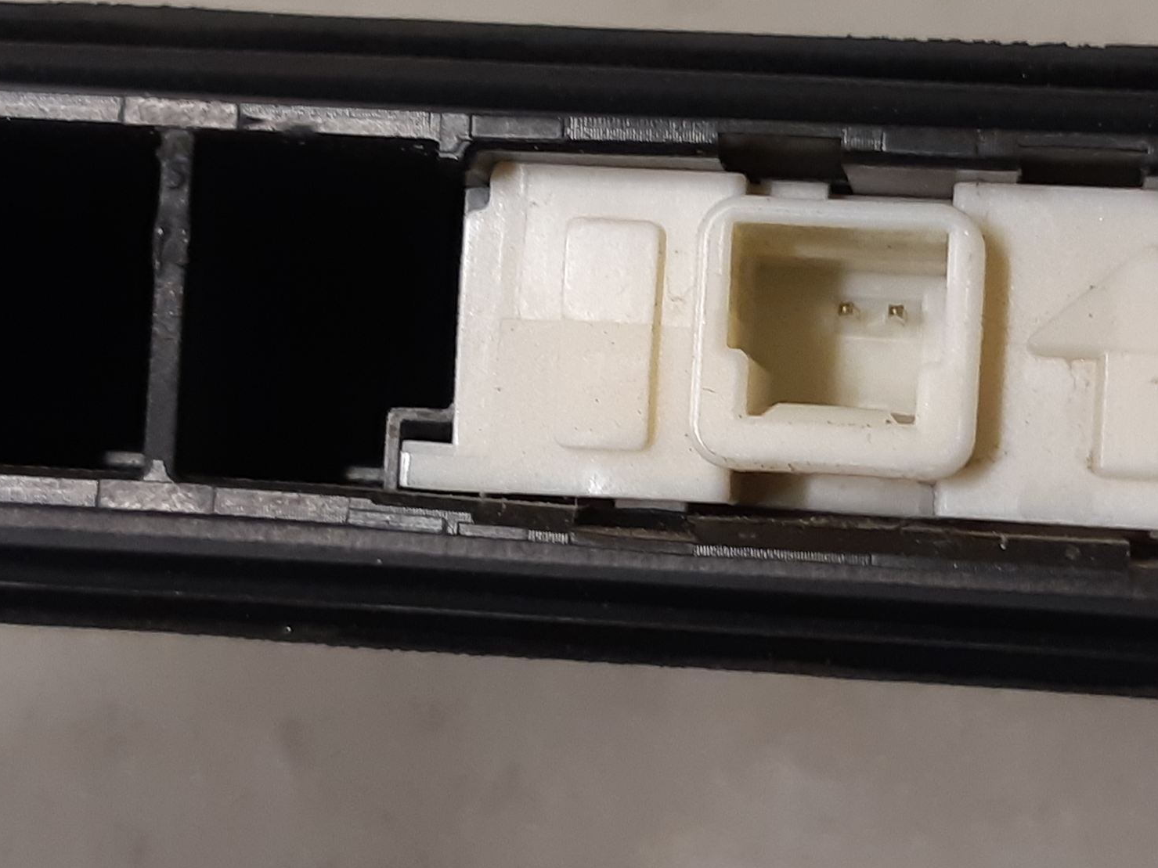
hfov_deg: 51.2
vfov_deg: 39.5
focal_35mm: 36
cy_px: 344
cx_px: 666
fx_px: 1204
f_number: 1.7
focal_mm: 3.93
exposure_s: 1/50
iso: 100
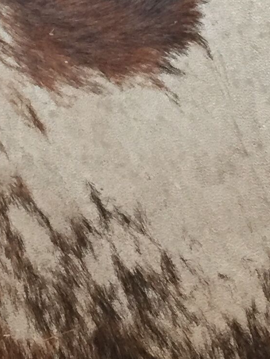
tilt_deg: -83.0
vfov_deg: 14.9
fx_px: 1320
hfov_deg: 11.7
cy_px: -85
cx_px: 114
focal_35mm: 127
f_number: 2.2
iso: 250
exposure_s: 1/33
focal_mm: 4.15
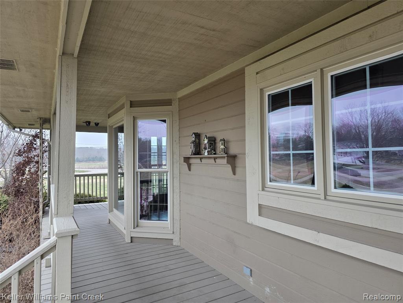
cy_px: 152
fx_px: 268
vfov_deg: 58.9
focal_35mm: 23
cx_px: 202
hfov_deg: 73.9
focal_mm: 6.3
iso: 160
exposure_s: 1/180
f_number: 1.7
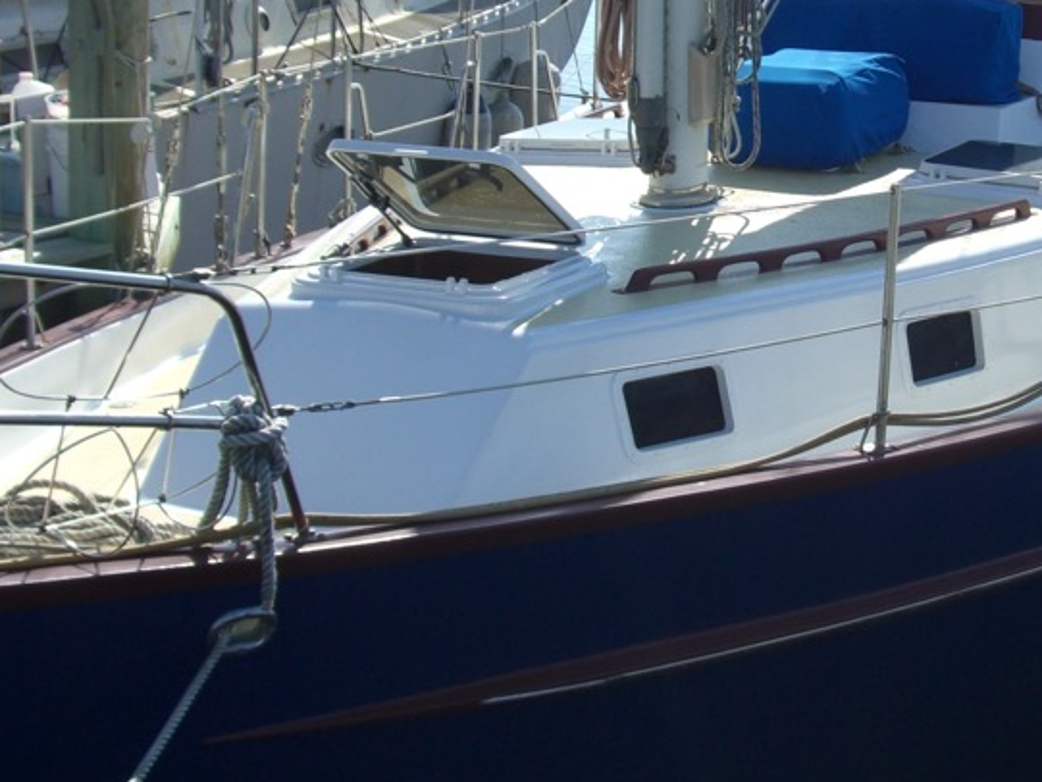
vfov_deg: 17.0
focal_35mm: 87
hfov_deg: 22.2
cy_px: 295
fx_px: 2619
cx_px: 826
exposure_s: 1/250
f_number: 6.2
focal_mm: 9.6
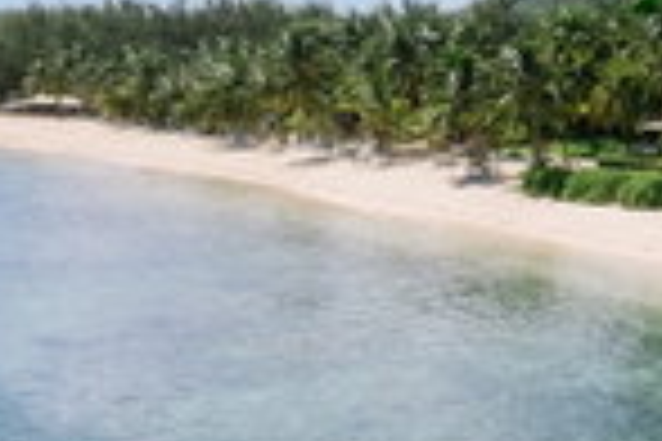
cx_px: 1040
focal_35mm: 72
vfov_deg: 18.9
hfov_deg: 22.2
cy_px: 148
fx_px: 1324
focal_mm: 8.38
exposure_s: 1/80
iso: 100
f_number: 2.8
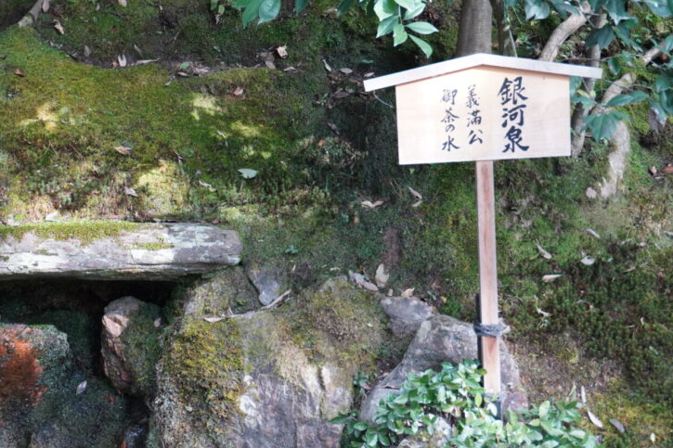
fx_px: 1131
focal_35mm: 61
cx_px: 346
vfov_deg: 22.4
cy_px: 227
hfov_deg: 33.1
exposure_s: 1/160
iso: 1600
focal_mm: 39
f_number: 5.6
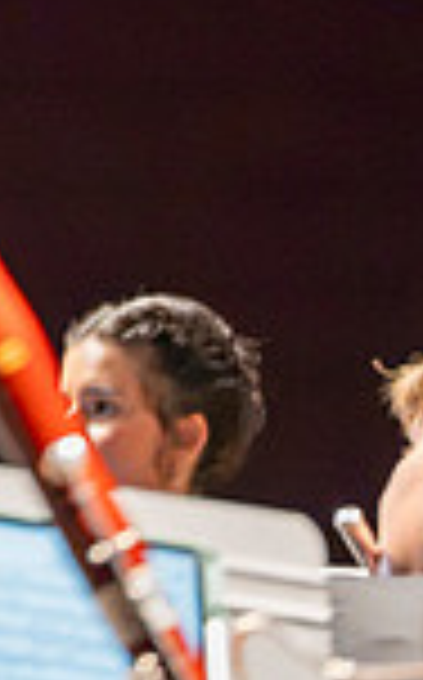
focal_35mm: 648
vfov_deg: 3.2
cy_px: -187
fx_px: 11987
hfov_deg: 2.0
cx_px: -536
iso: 16000
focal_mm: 165
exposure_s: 1/640
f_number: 2.8
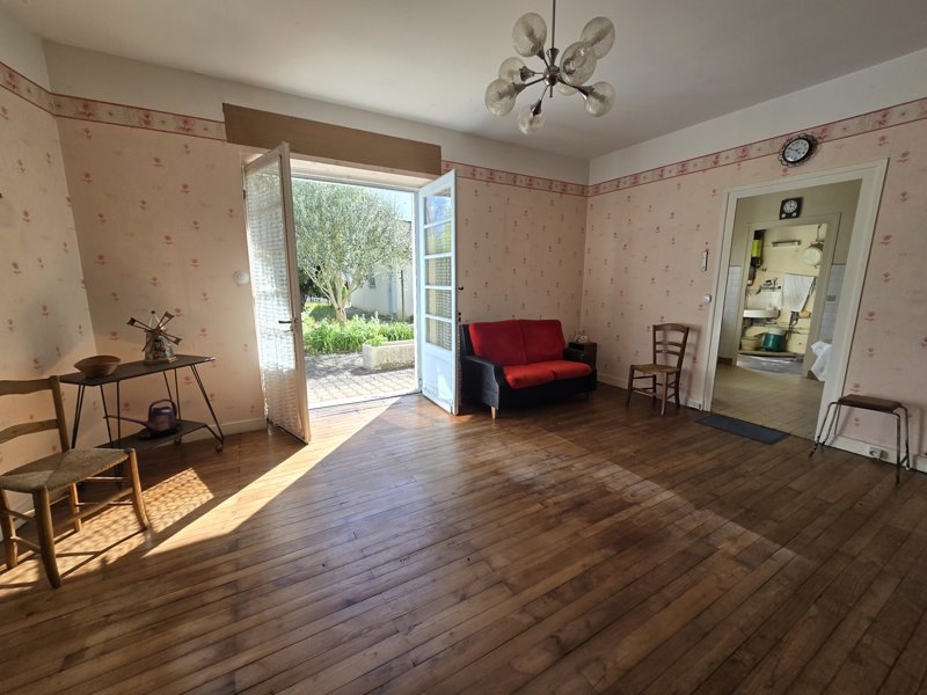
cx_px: 464
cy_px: 348
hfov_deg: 106.2
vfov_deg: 89.9
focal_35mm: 13
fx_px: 348
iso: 50
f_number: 2.2
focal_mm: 2.2
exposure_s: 1/273
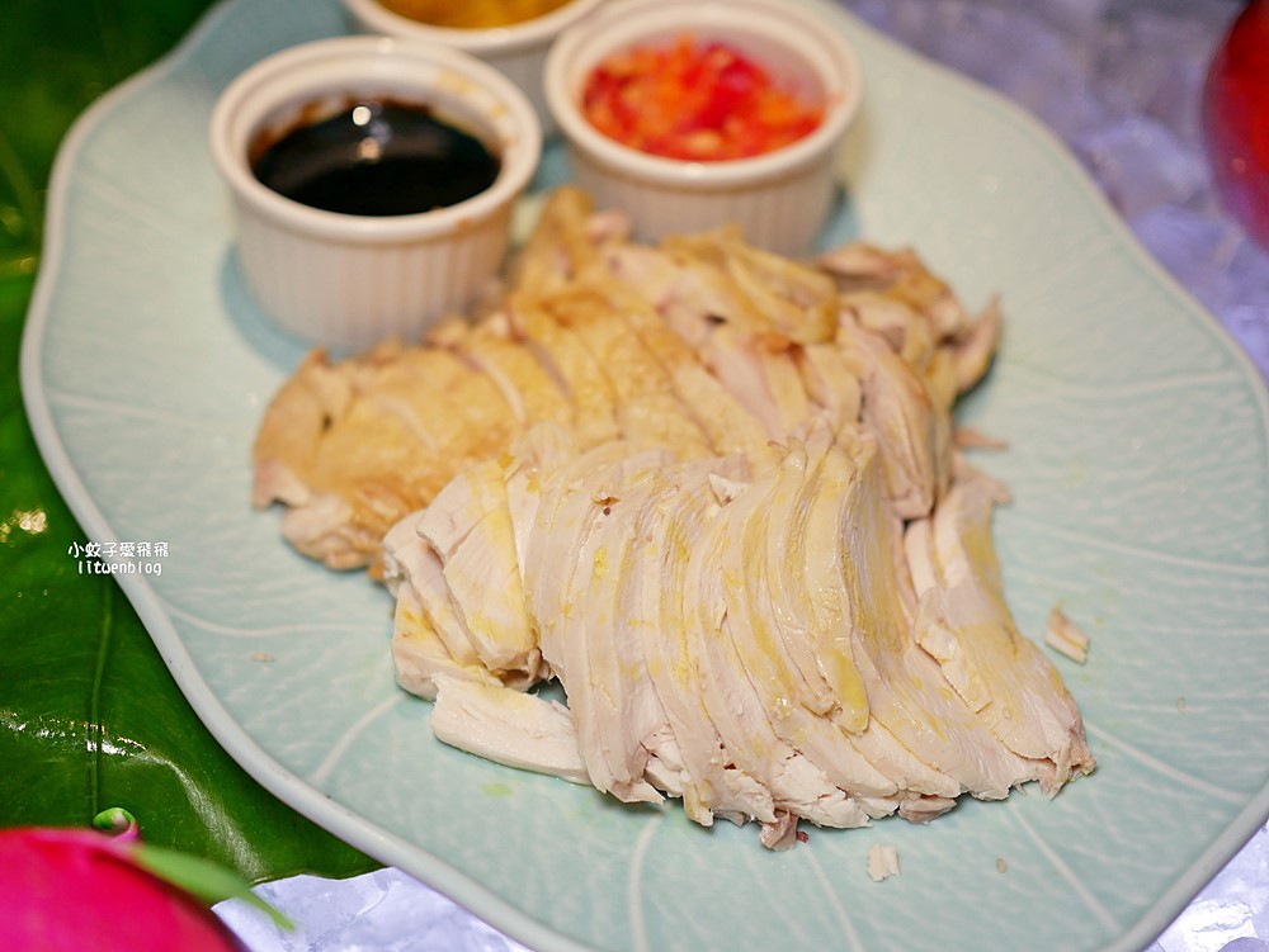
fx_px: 1834
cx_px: 634
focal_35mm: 50
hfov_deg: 38.2
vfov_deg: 29.1
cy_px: 476
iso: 200
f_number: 1.8
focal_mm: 25
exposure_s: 1/500
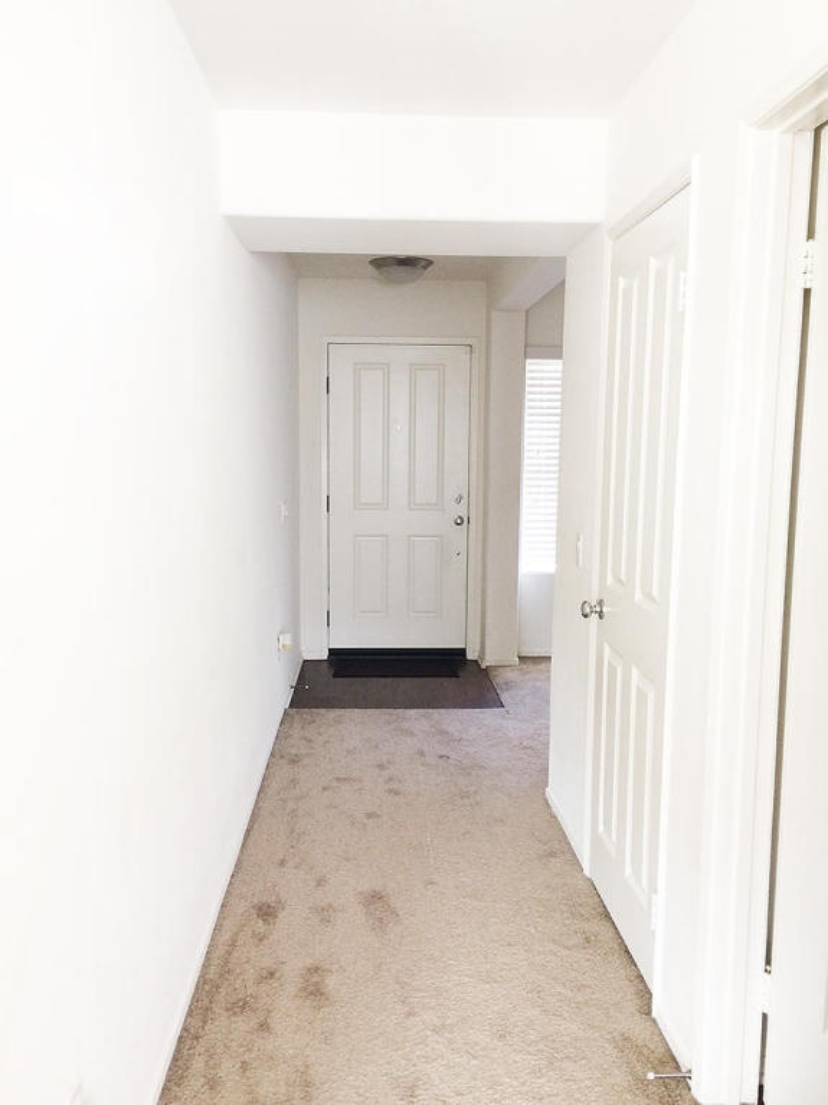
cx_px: 414
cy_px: 552
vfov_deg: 61.7
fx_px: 925
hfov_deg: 48.2
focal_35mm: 29
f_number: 2.2
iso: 80
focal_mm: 4.15
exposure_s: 1/30
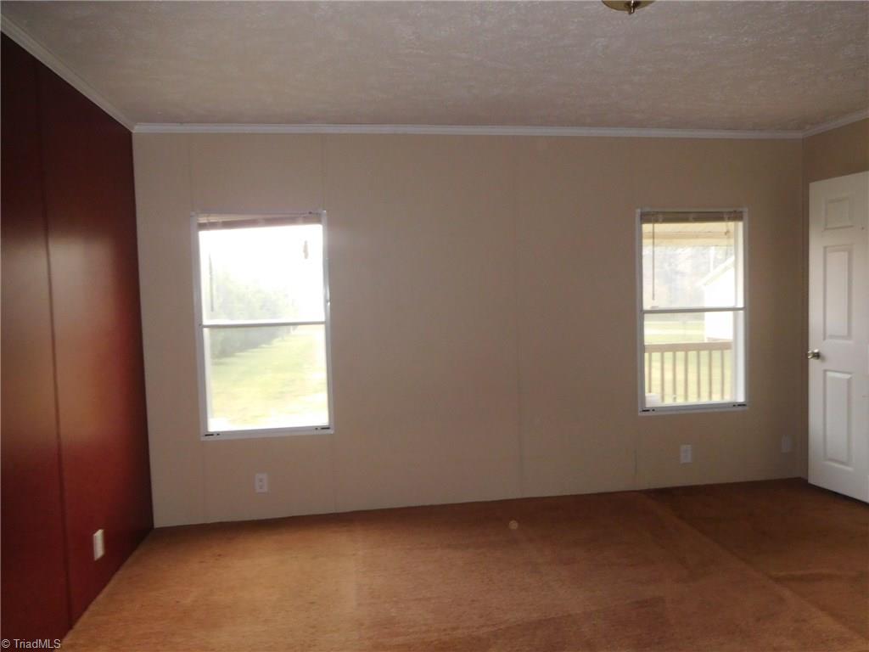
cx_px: 434
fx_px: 628
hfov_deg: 69.4
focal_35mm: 25
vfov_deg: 54.9
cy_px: 326
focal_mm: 4.5
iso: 320
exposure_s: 1/30
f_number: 3.4
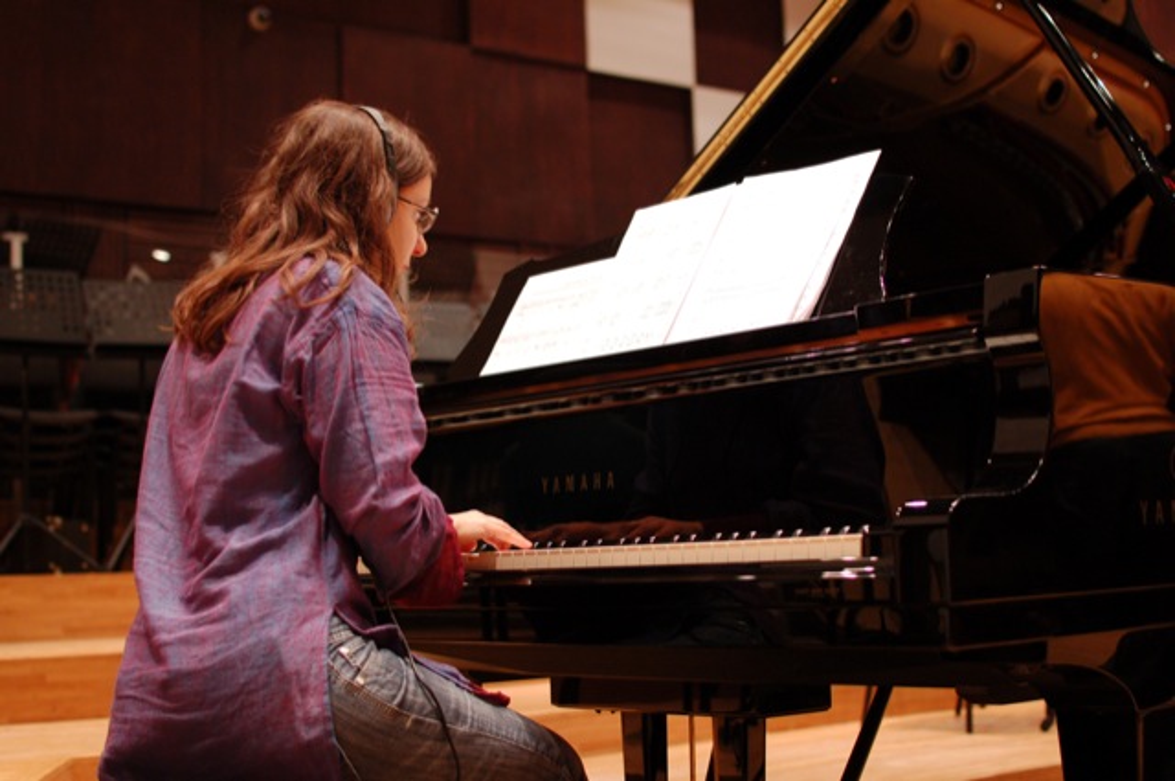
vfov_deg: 25.7
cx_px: 588
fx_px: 1711
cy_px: 390
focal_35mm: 52
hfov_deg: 37.9
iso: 800
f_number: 2.8
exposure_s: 1/30
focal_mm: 35
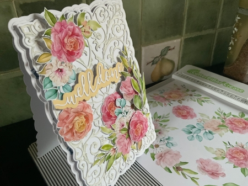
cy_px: 93
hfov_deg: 61.7
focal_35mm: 29
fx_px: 208
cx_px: 124
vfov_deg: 48.2
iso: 320
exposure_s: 1/31
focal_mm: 3
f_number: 1.8
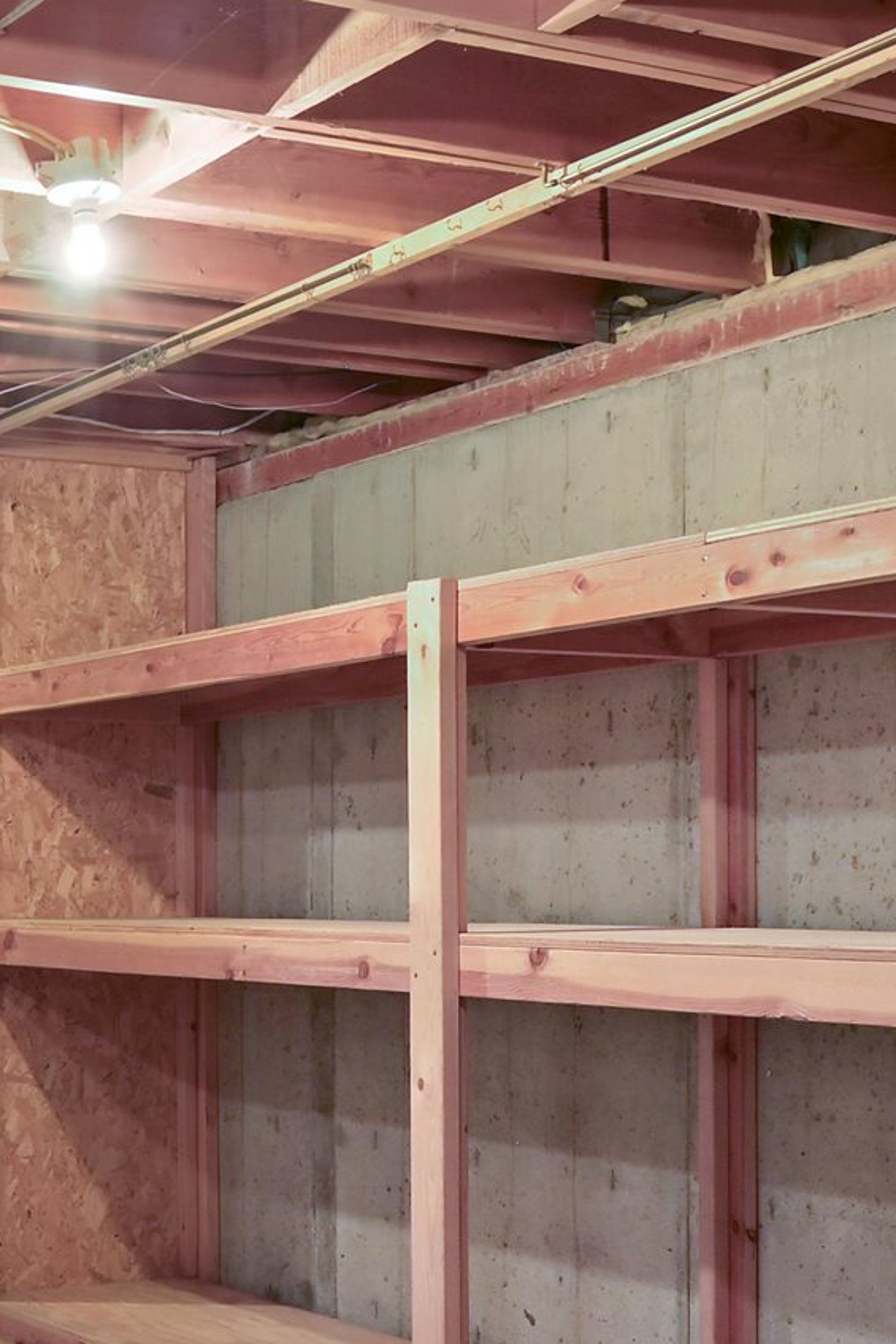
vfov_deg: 34.1
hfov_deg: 22.0
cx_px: -116
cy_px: 924
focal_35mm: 58
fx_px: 2164
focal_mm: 16
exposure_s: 5
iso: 400
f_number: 8
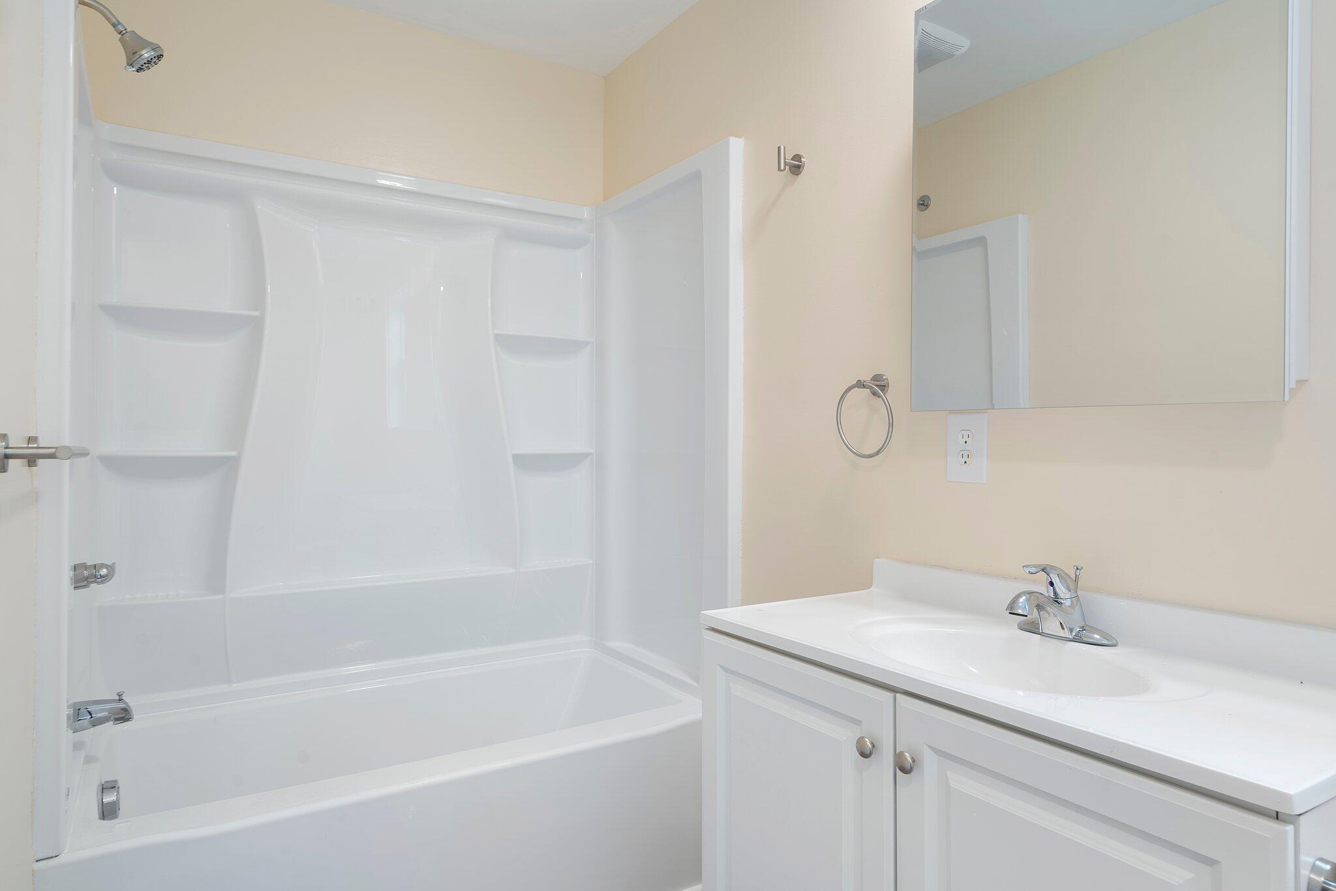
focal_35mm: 21
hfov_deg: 81.2
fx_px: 779
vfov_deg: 59.5
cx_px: 668
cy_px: 446
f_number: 9
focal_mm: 21
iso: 50
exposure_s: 2
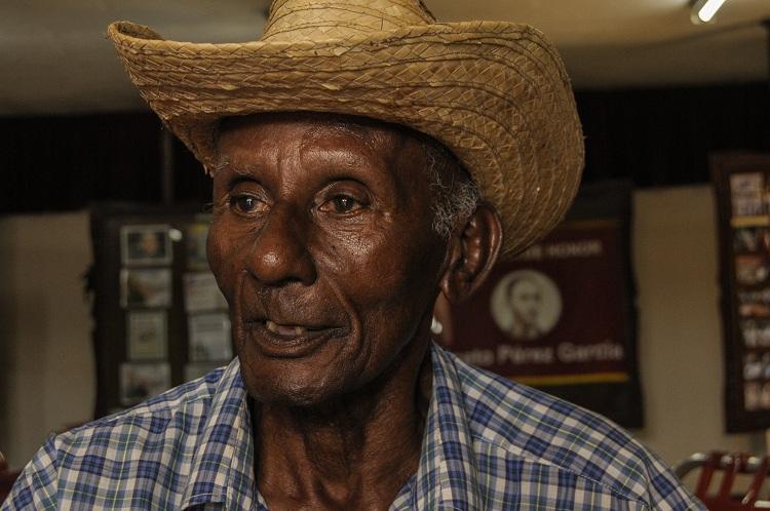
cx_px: 385
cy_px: 256
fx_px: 1442
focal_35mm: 68
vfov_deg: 20.1
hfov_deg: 29.9
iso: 800
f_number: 5.6
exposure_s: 1/50
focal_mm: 45
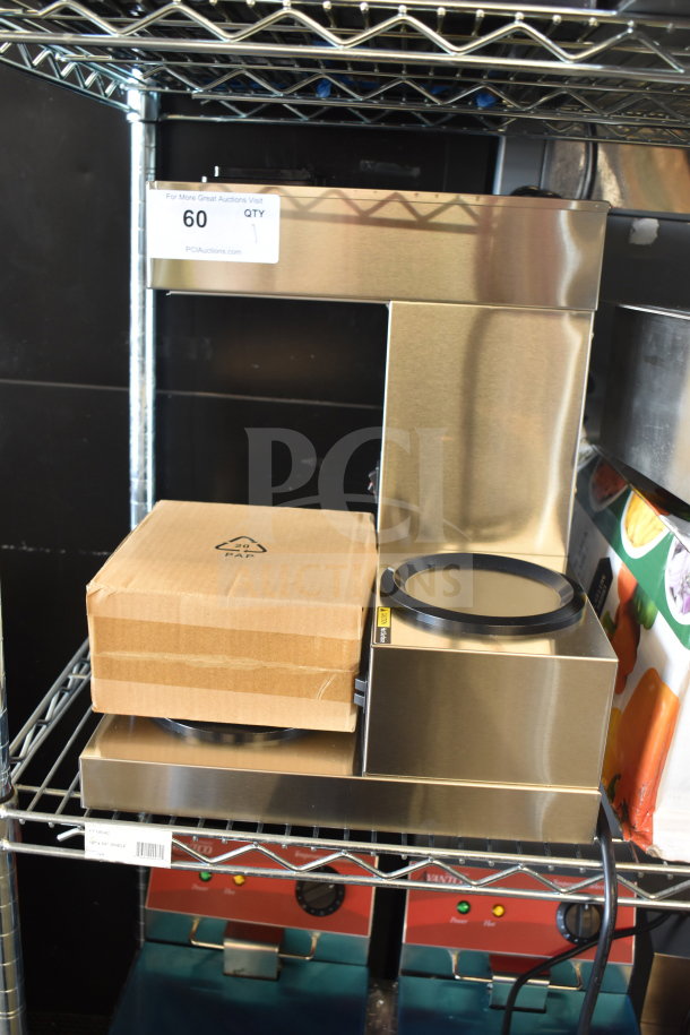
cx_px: 345
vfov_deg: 55.1
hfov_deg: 38.4
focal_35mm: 34
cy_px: 518
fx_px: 992
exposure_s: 1/40
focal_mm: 23
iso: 800
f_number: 3.8
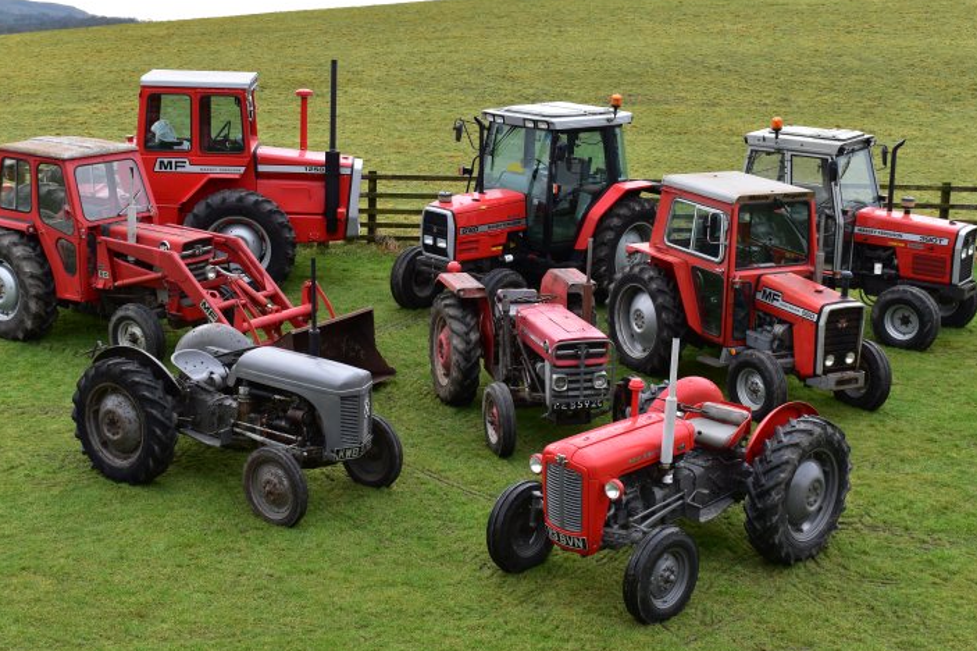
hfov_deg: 35.9
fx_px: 1508
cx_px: 468
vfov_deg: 24.3
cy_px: 302
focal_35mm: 56
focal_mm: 31
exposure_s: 1/80
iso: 400
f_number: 8
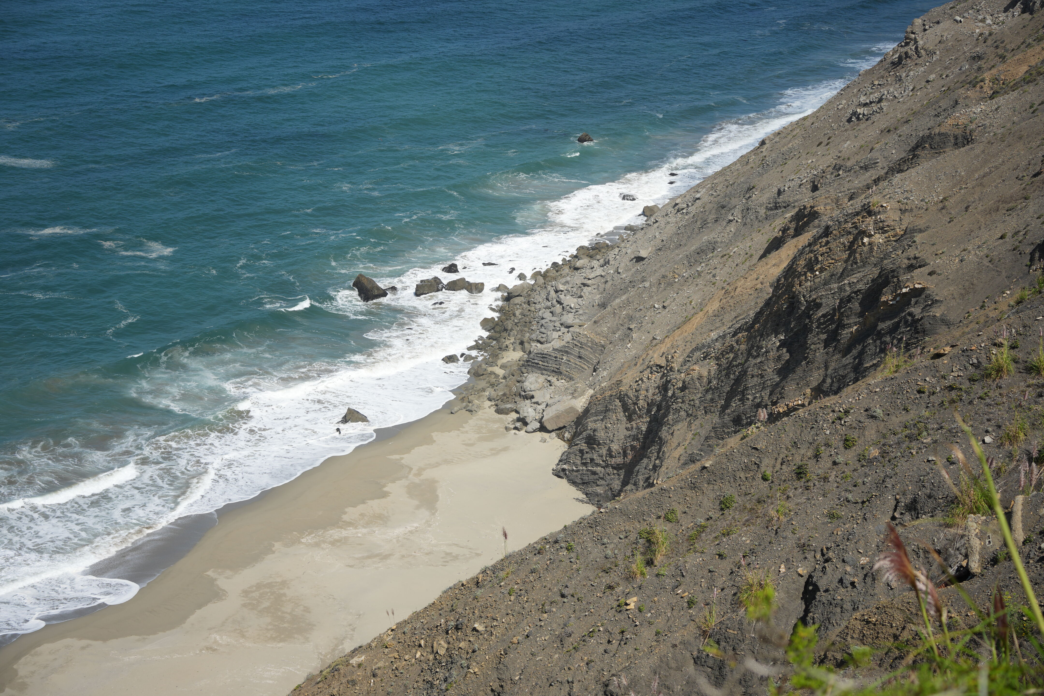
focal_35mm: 70
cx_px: 522
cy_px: 348
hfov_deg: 28.8
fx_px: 2030
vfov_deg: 19.5
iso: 160
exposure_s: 1/1000
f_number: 5
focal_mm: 70
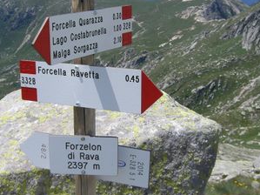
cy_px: 96
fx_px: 488
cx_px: 111
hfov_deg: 29.8
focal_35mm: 65
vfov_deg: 22.6
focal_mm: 6.2
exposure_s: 1/640
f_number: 4.3
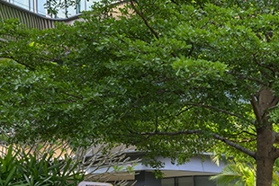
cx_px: 425
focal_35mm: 96
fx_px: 744
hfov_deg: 18.6
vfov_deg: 13.5
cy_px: 269
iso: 640
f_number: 7.1
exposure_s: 1/500
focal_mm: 31
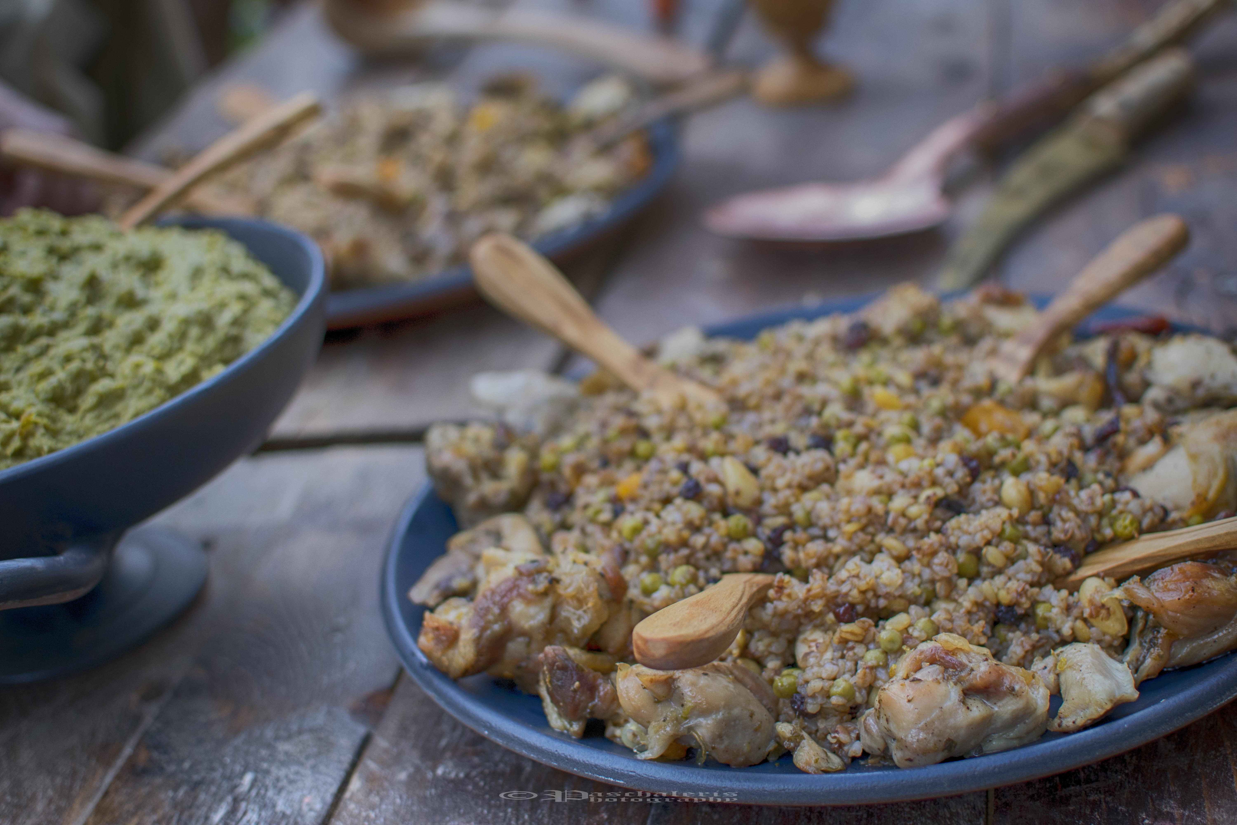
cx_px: 618
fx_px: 1804
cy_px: 412
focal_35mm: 52
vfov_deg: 25.8
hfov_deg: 37.9
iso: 400
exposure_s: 1/160
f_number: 2.8
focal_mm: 35
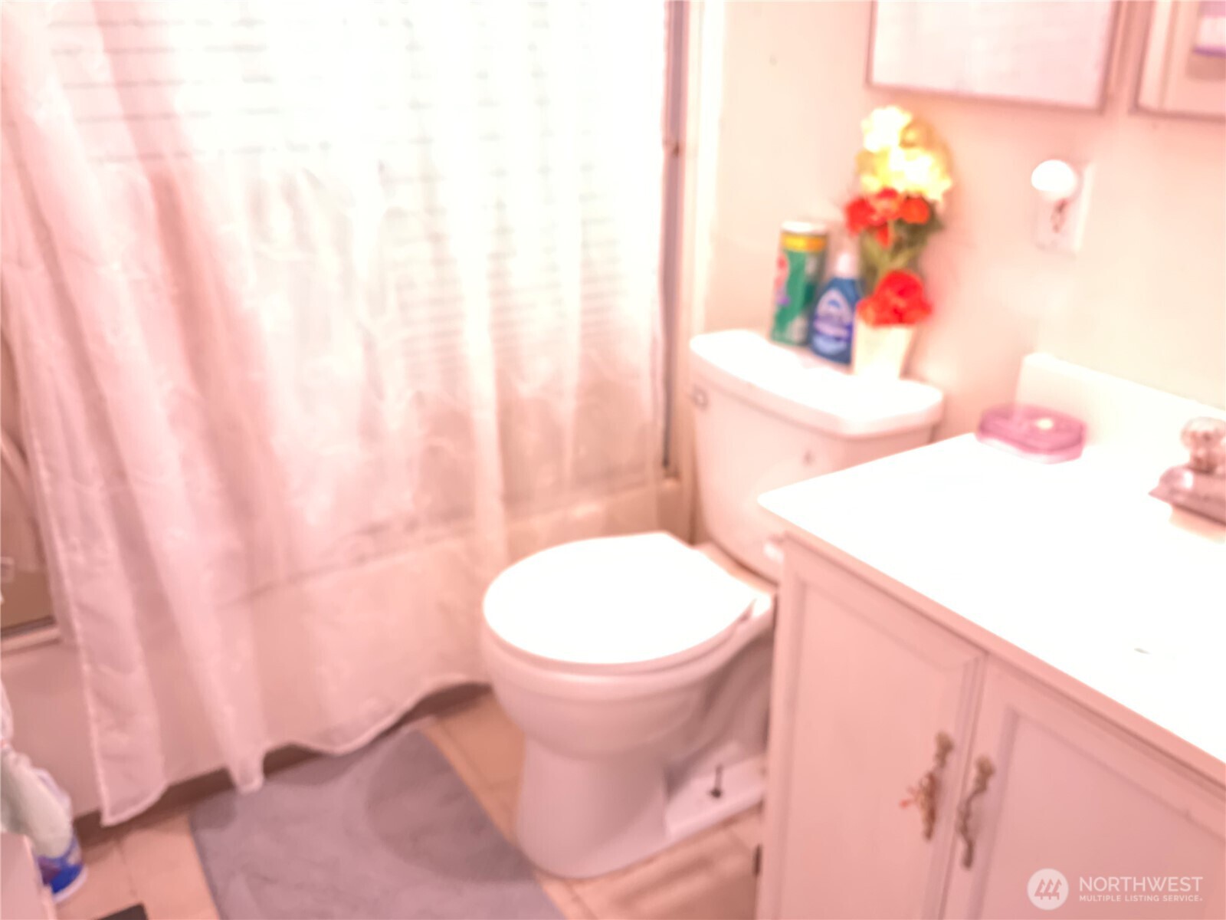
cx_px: 613
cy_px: 460
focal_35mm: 29
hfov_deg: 61.7
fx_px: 1027
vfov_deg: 48.2
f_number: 1.8
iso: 1600
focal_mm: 3
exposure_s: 1/15
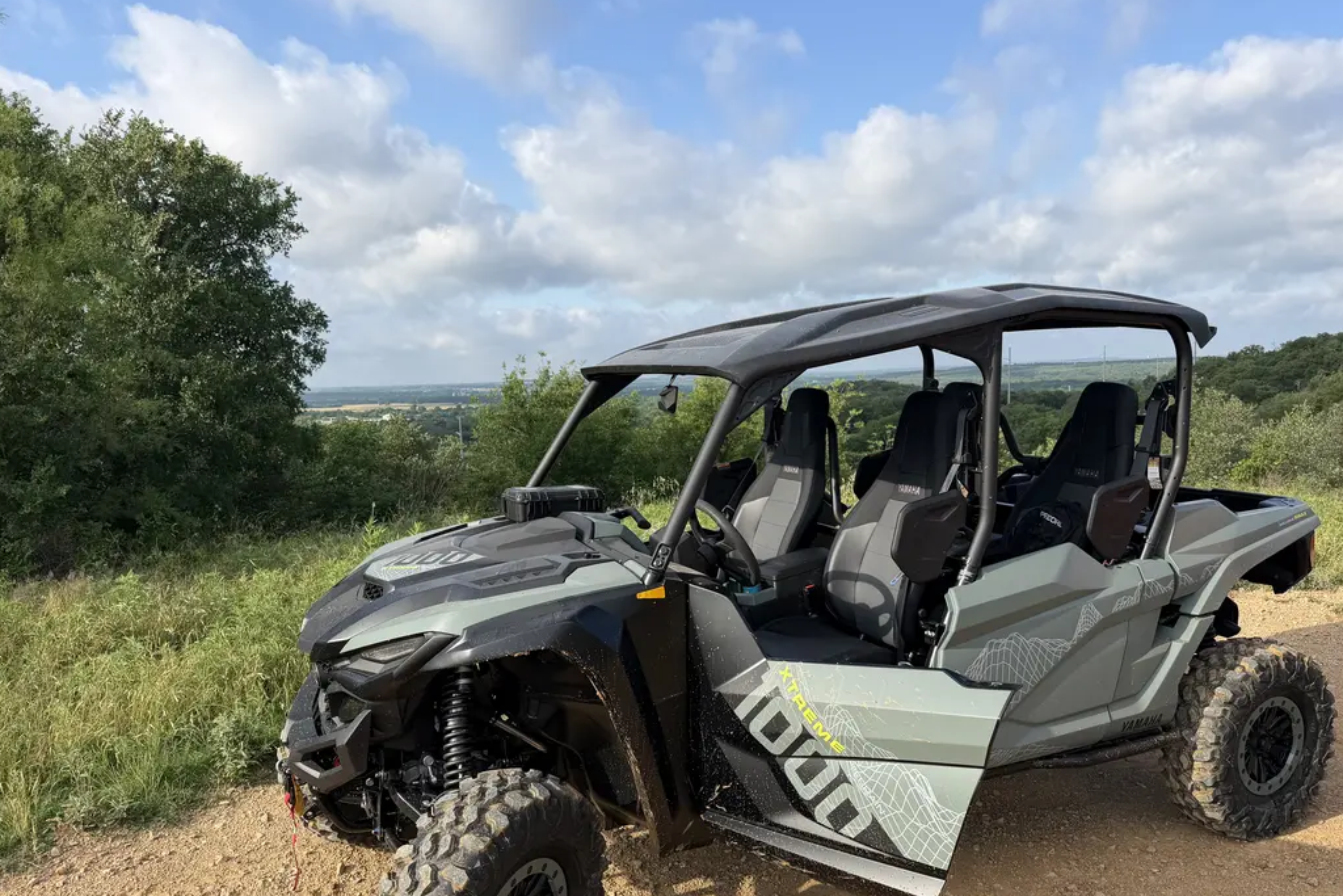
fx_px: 970
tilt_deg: -7.6
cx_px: 675
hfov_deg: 69.4
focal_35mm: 26
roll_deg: +1.5
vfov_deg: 49.5
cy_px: 501
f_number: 1.78
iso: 80
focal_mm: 6.76
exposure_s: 1/3145
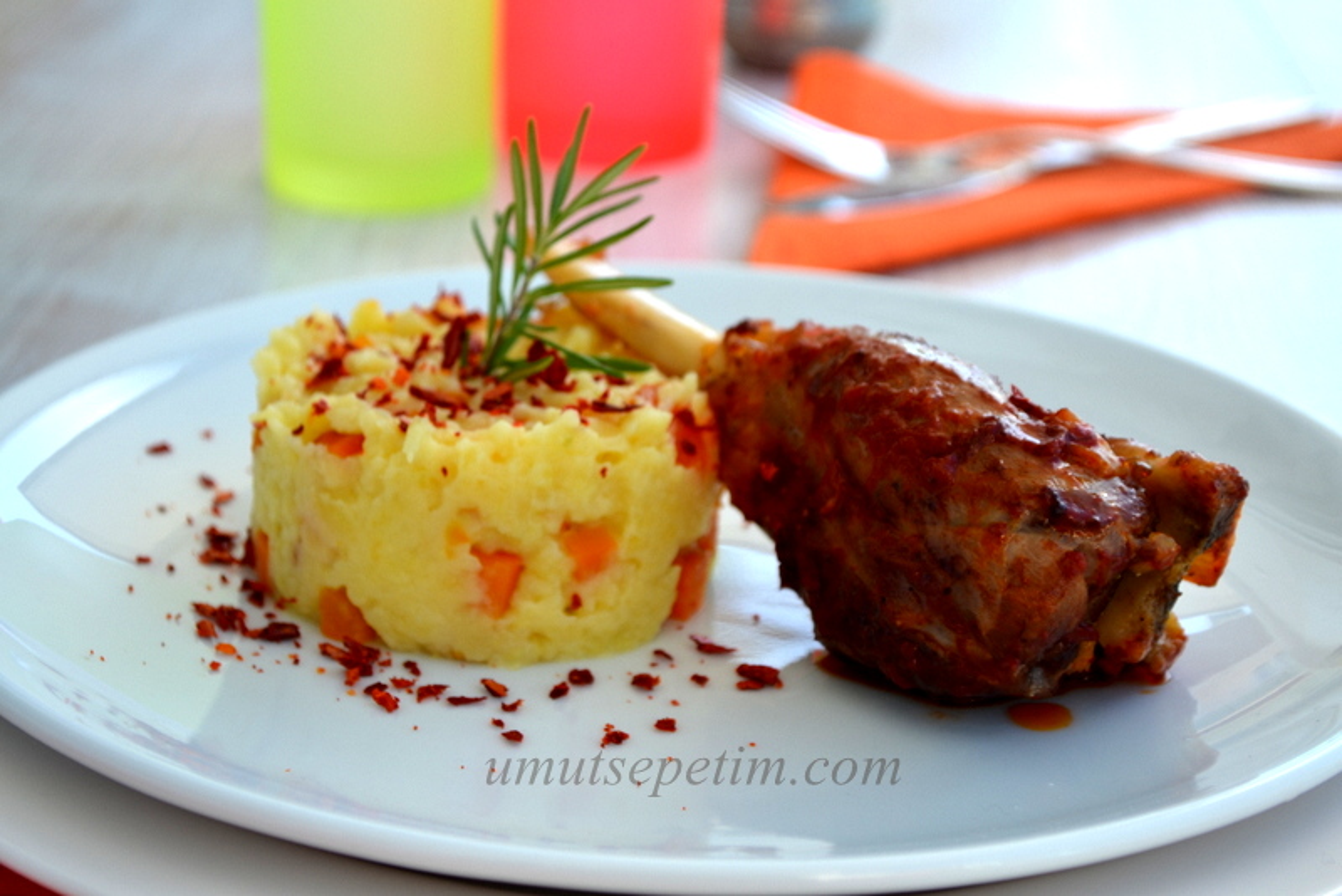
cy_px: 448
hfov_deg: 27.0
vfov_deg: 18.2
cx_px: 671
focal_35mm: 75
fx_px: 2797
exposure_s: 1/160
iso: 100
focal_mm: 50
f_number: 6.3
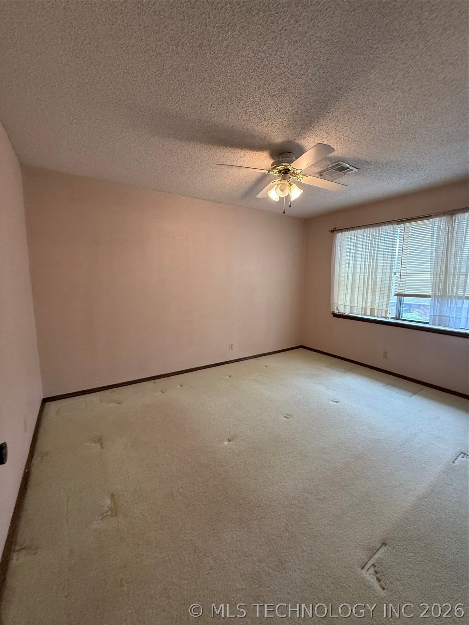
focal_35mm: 14
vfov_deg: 102.1
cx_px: 234
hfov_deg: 85.7
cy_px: 312
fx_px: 253
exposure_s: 1/120
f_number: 2.2
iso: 400
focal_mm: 2.22
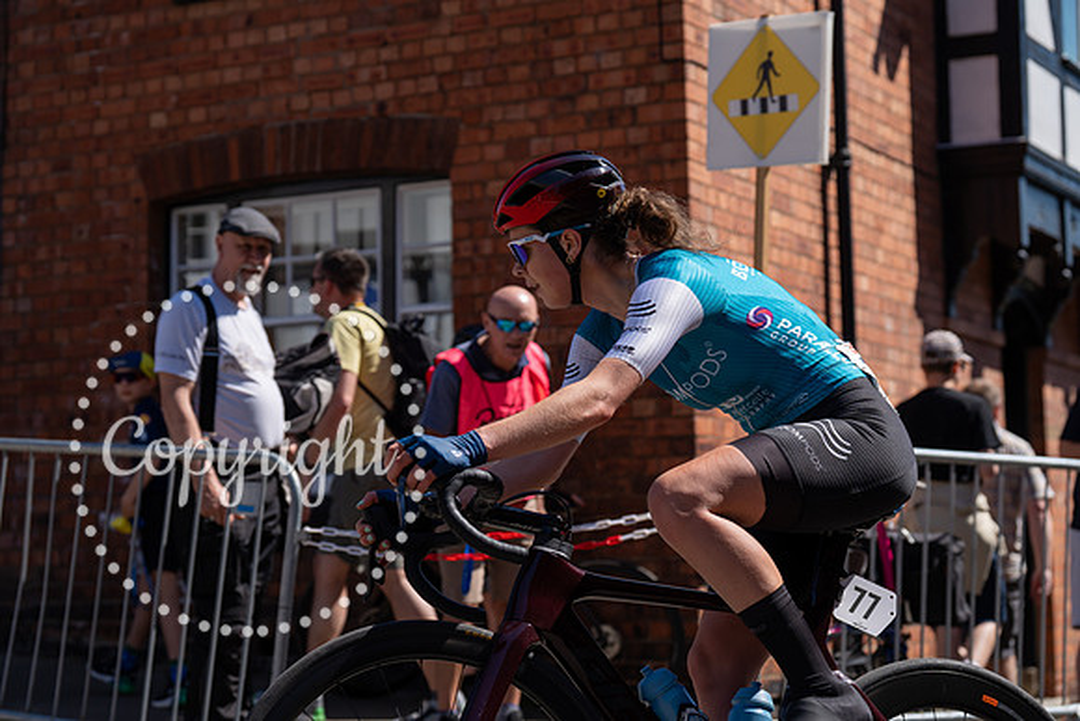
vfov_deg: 19.5
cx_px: 540
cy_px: 360
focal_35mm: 70
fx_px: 2100
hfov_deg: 28.8
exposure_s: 1/1600
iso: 100
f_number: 4
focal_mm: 70
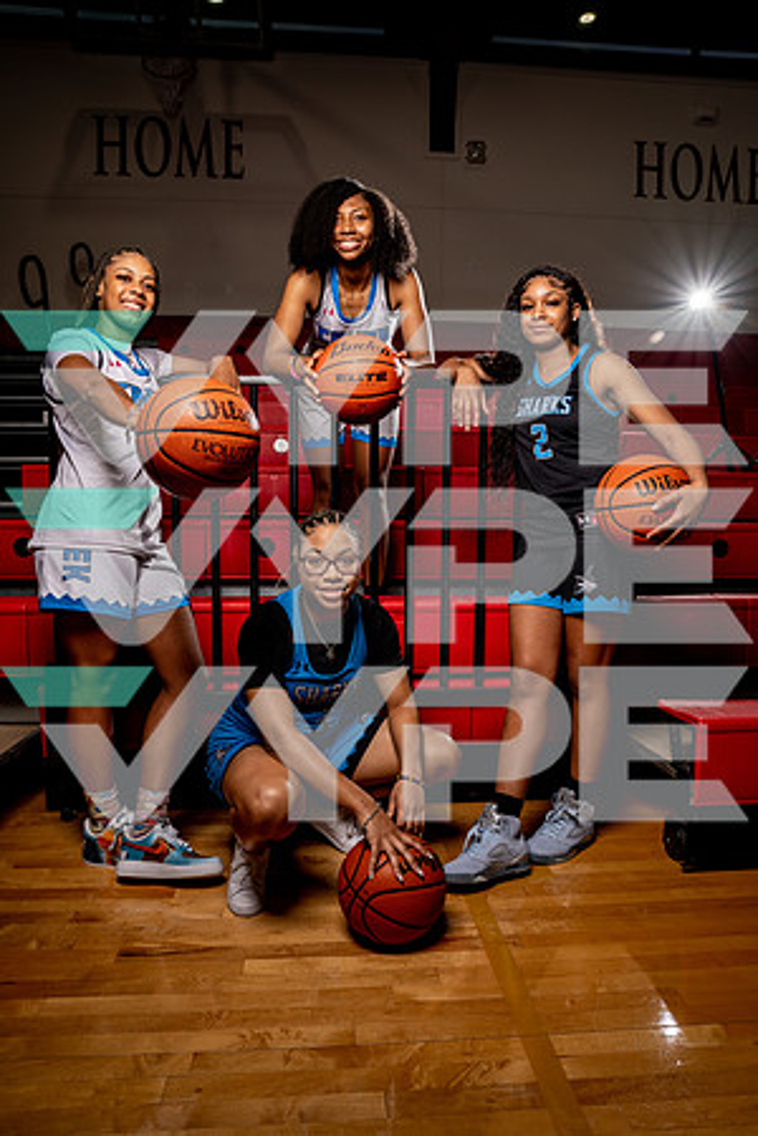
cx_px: 379
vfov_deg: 73.7
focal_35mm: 24
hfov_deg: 53.1
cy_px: 568
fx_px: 758
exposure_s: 1/250
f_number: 7.1
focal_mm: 24
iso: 100
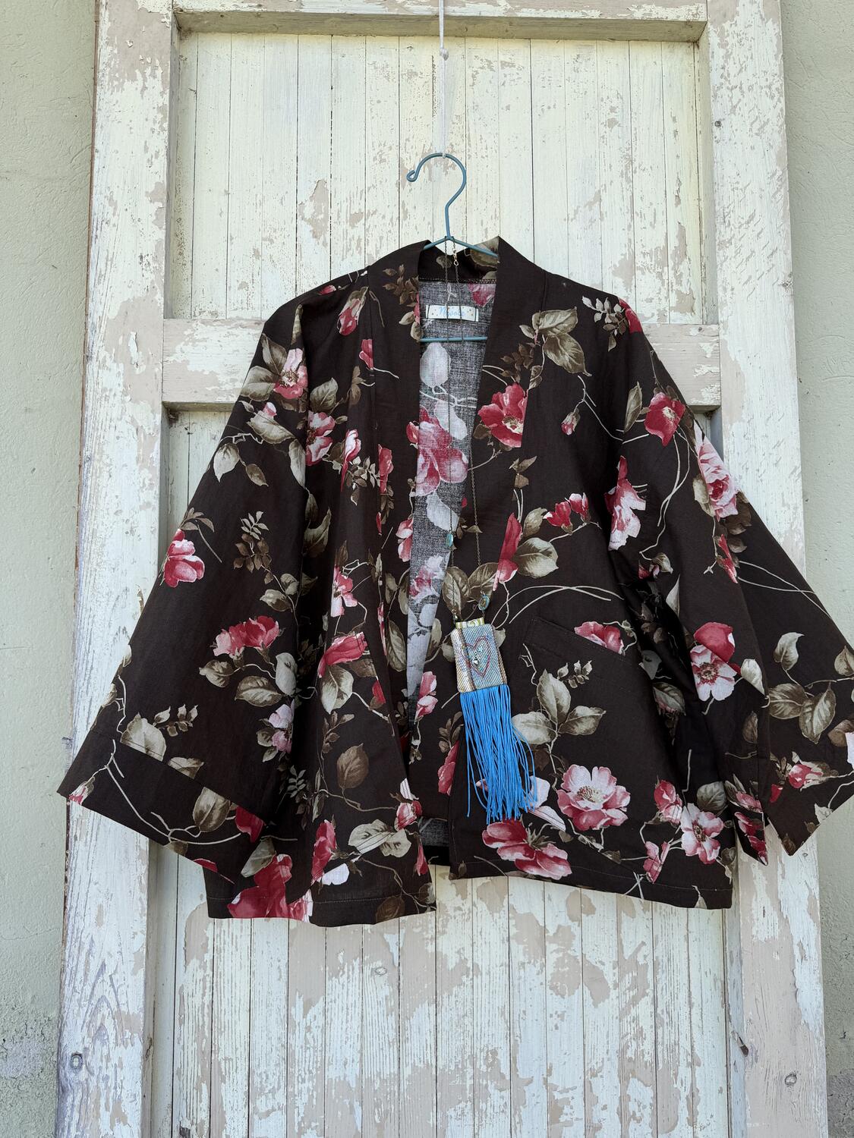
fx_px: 789
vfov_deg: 71.6
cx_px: 427
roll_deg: +0.5
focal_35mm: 24
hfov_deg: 56.8
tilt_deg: -1.5
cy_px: 569
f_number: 1.78
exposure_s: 1/589
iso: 80
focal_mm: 6.76
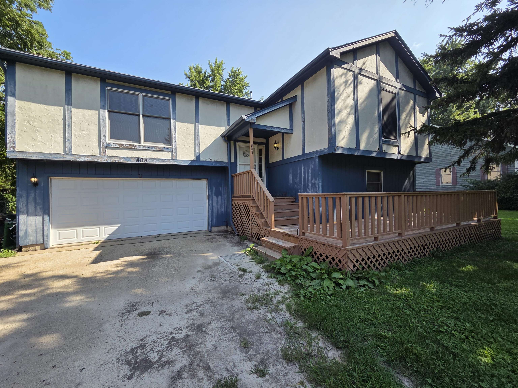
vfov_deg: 89.9
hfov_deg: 106.2
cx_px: 259
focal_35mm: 13
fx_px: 195
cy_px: 194
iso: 50
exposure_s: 1/1036
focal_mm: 2.2
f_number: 2.2
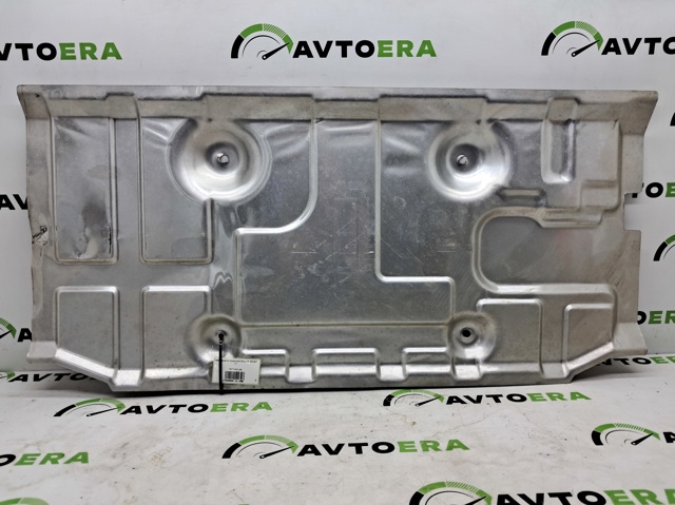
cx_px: 338
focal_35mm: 27
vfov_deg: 51.3
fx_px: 526
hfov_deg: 65.4
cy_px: 252
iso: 50
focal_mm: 4
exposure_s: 1/100
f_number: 1.8
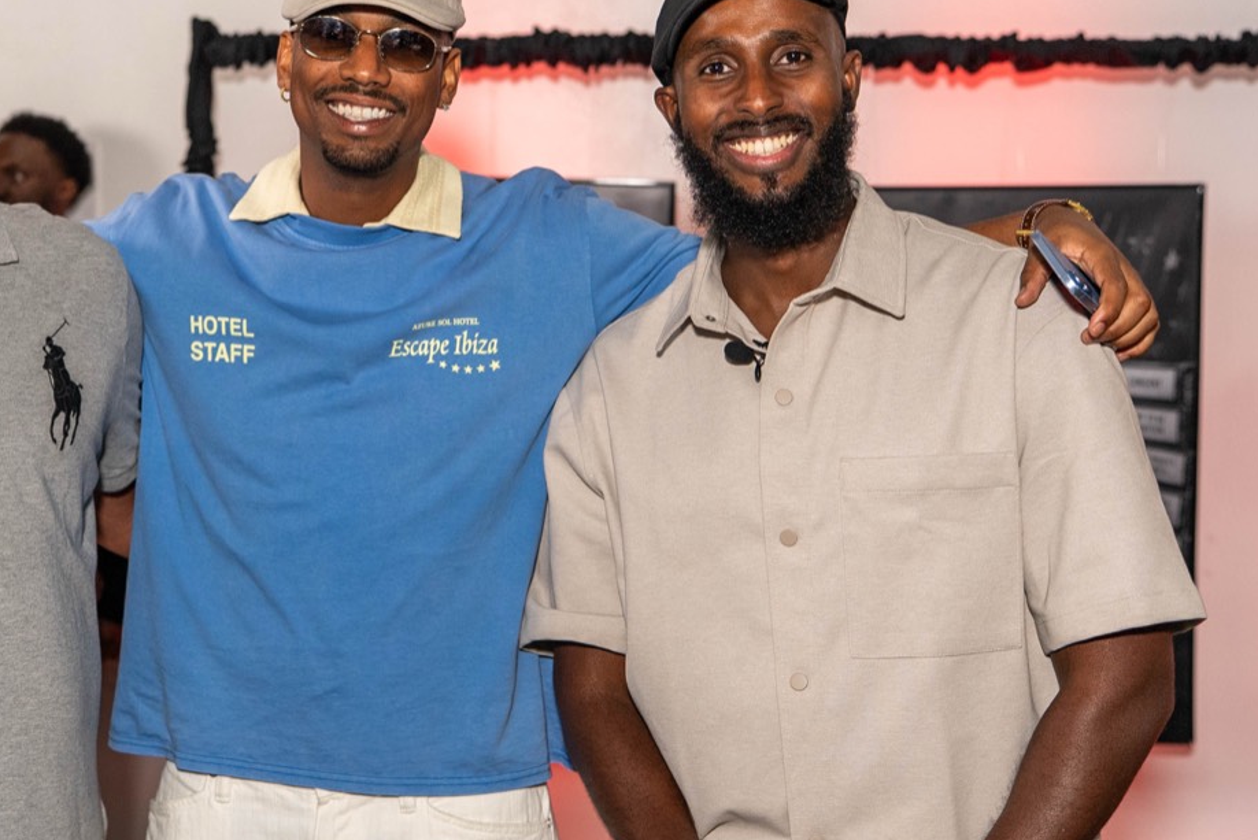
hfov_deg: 32.4
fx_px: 2133
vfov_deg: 22.2
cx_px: 343
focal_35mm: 61
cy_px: 333
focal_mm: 35
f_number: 2.8
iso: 1000
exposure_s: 1/200
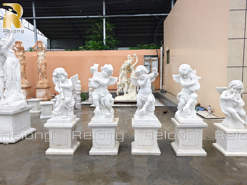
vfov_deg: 58.9
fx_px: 164
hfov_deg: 73.9
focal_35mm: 23
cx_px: 124
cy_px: 92
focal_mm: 8.67
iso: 50
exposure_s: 1/1235
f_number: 1.75
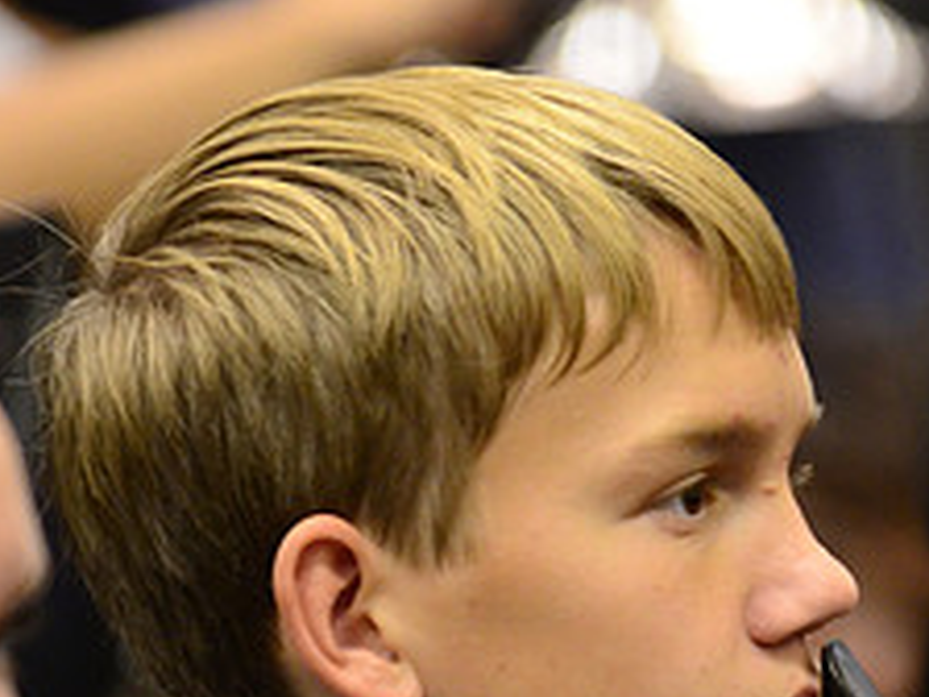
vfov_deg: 2.0
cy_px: 552
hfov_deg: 2.7
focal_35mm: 746
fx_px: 20021
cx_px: 593
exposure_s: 1/320
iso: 3200
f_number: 2.8
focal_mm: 200
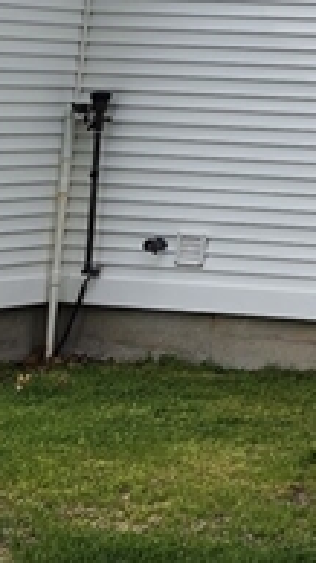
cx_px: 1023
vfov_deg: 15.3
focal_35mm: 132
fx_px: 1968
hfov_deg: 7.7
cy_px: -209
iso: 12
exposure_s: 1/1011
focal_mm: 6.4
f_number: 1.8
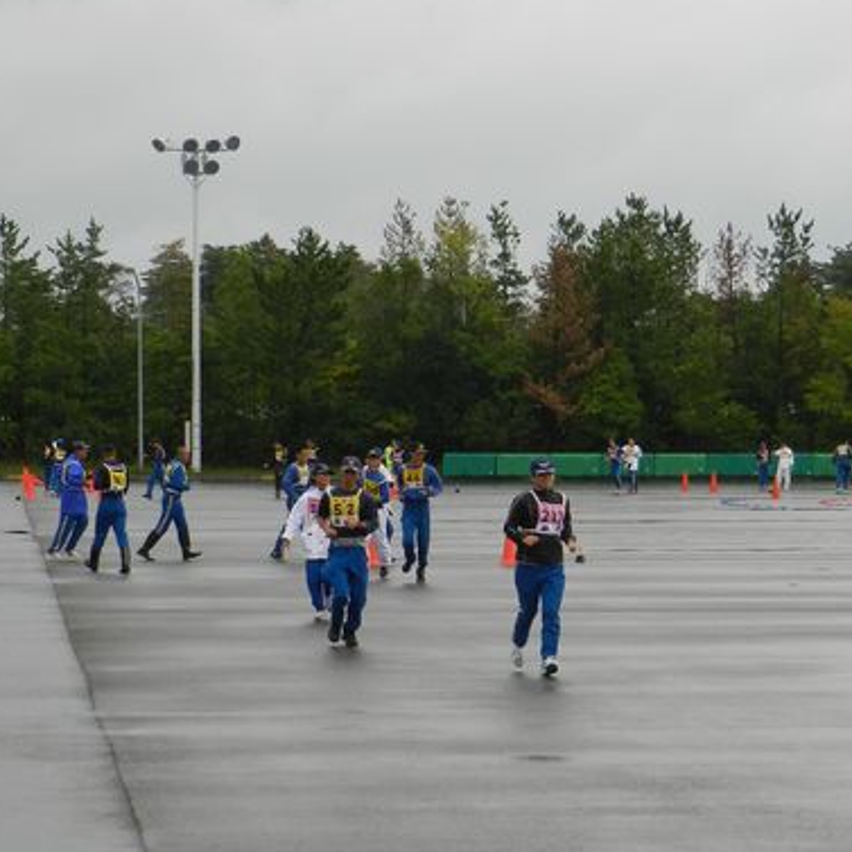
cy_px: 453
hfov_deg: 12.6
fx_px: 3843
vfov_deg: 12.7
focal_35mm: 138
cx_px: 524
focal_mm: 14.9
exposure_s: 1/500
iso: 160
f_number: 4.4
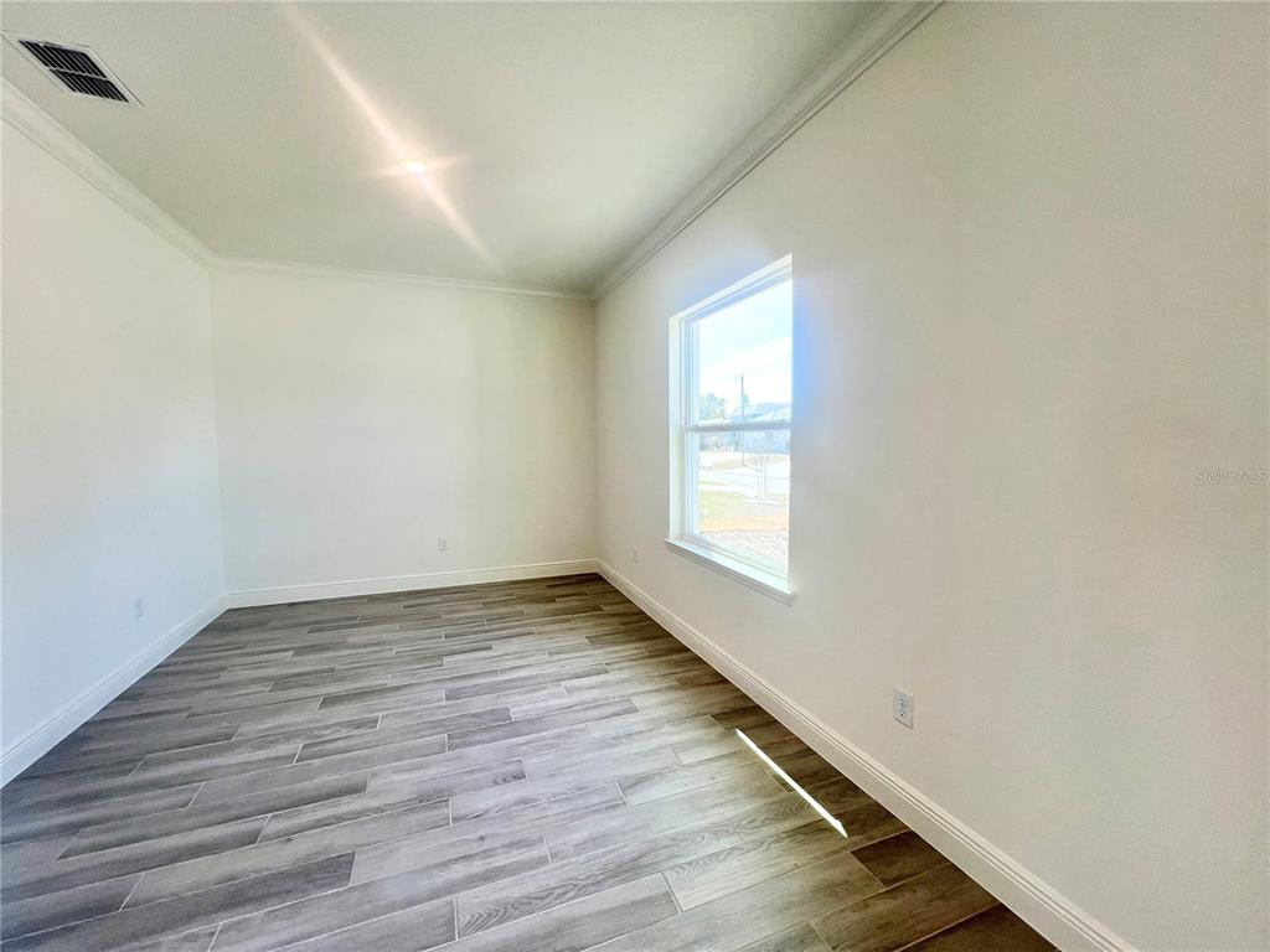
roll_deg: +0.6
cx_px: 635
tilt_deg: -4.4
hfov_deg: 106.2
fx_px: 477
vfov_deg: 89.9
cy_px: 476
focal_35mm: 13
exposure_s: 1/126
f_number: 1.8
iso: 32
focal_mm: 1.57
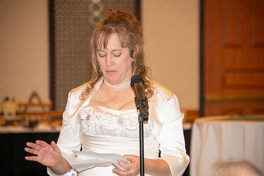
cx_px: 132
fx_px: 1687
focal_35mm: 230
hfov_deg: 8.9
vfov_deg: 6.0
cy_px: 88
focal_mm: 230
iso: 2000
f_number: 5.6
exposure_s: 1/60
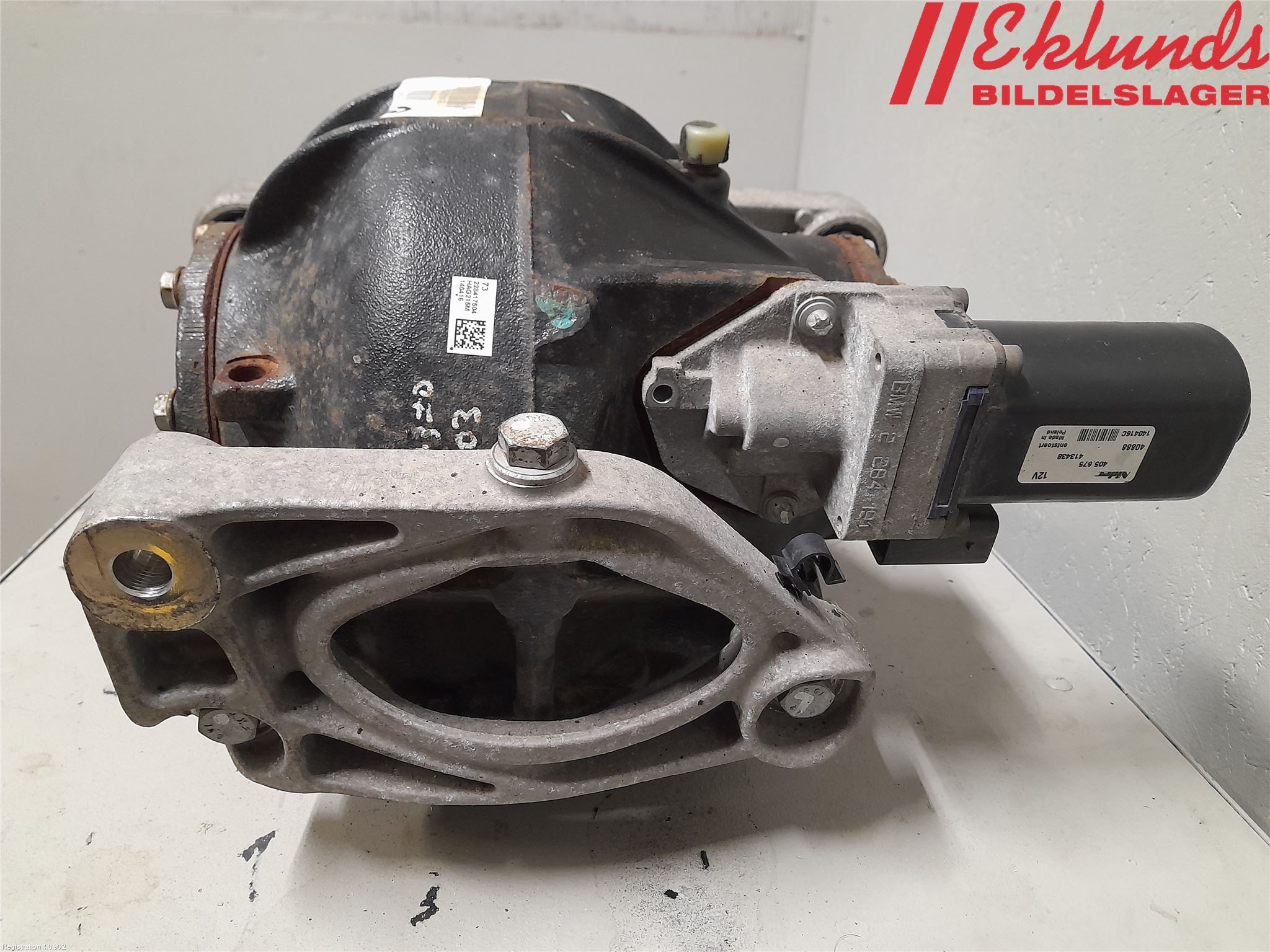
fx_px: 917
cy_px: 476
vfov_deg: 54.9
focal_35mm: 25
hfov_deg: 69.4
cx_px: 635
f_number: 2
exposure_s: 1/50
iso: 320
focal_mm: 4.6
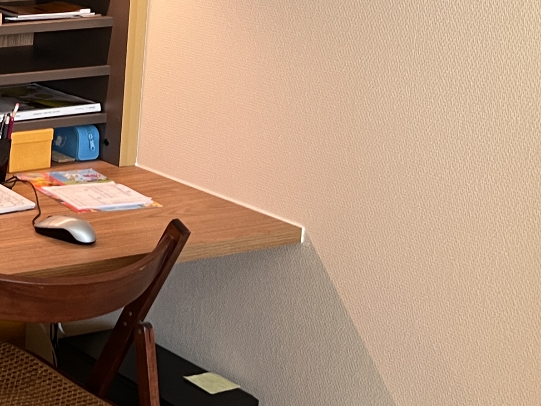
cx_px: -238
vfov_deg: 16.6
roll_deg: -0.5
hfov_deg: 19.7
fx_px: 1375
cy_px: 69
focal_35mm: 88
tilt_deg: -9.0
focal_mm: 5.7
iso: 125
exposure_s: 1/82
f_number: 1.5
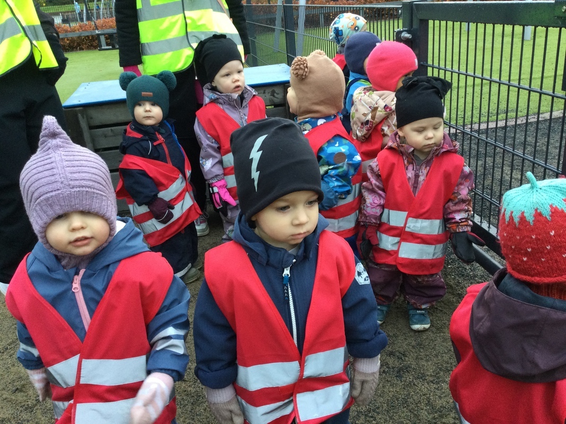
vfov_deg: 45.4
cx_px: 283
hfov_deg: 58.4
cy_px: 212
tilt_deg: -24.4
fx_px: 507
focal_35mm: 31
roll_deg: +4.5
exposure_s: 1/33
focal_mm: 3.3
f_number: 2.4
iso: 32
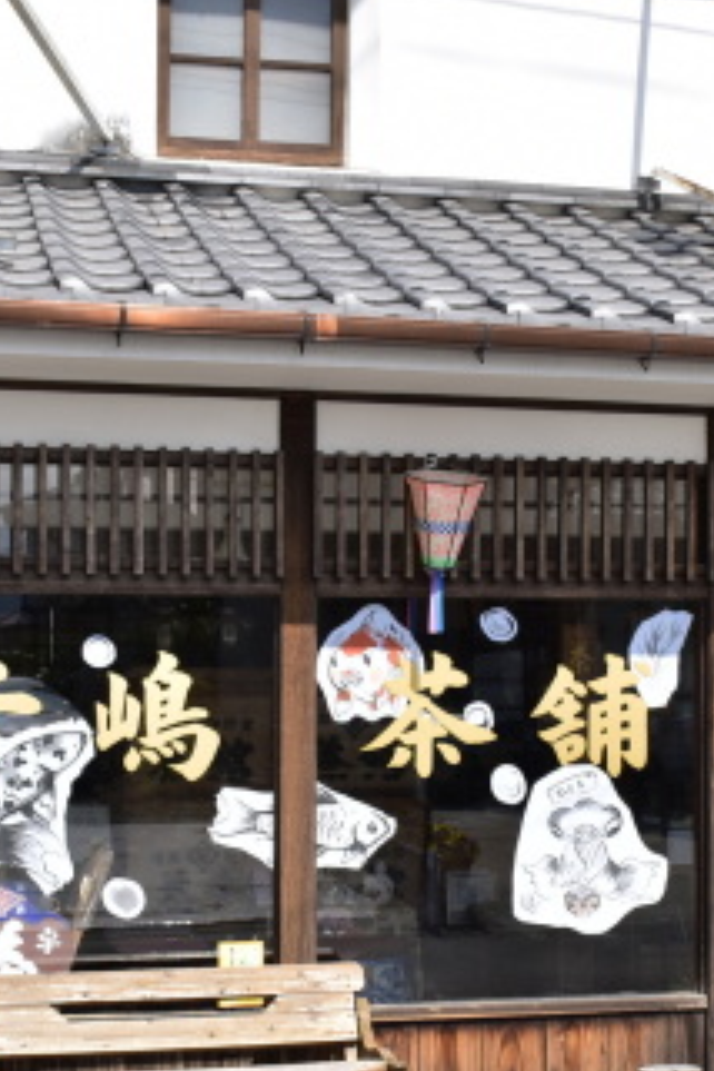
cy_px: 515
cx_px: 524
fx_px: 1600
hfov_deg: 24.9
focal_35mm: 54
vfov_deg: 37.0
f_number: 8
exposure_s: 1/250
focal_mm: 23
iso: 100
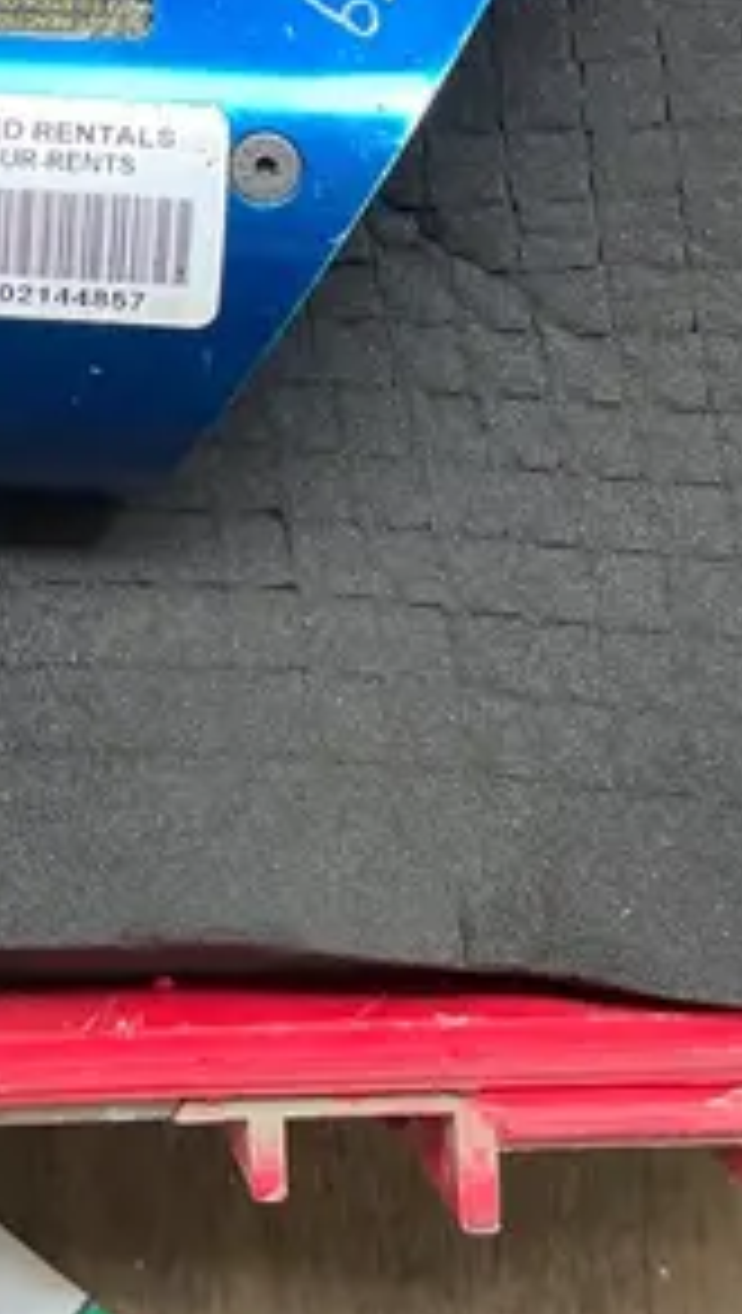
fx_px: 2475
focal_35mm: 71
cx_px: -139
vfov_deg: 28.2
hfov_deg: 16.4
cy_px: 43
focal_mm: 5.1
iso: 250
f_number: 1.6
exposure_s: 1/60
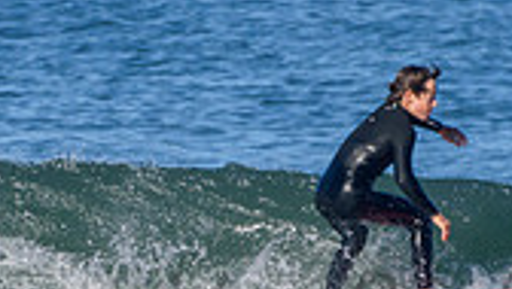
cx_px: 485
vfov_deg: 0.5
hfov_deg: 0.8
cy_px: 294
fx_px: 36784
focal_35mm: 2706
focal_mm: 500
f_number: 5.6
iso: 360
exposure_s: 1/2000
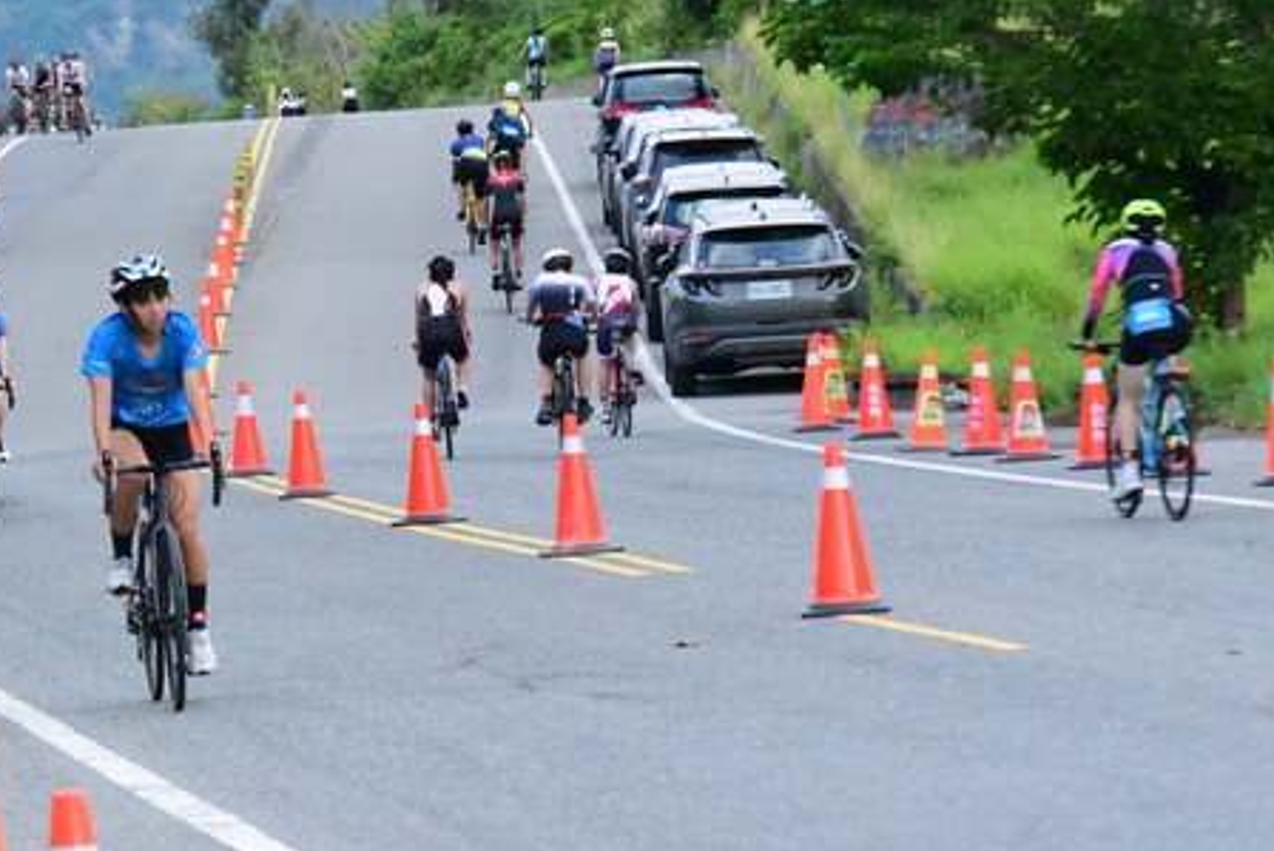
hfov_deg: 7.6
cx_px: 182
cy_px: 326
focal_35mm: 270
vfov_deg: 5.1
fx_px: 9558
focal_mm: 155
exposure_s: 1/4000
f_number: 9
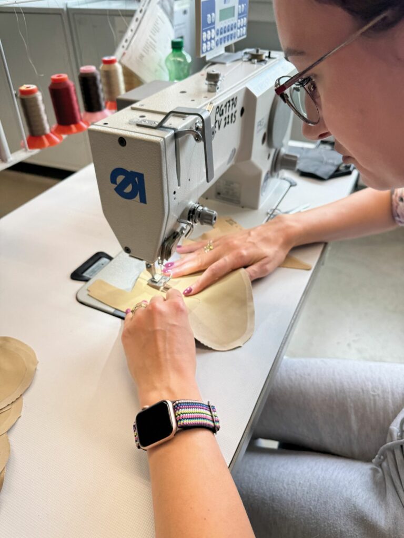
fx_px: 373
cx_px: 202
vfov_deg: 71.6
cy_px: 269
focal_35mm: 24
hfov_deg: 56.8
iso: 80
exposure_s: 1/285
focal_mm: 6.76
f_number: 1.78
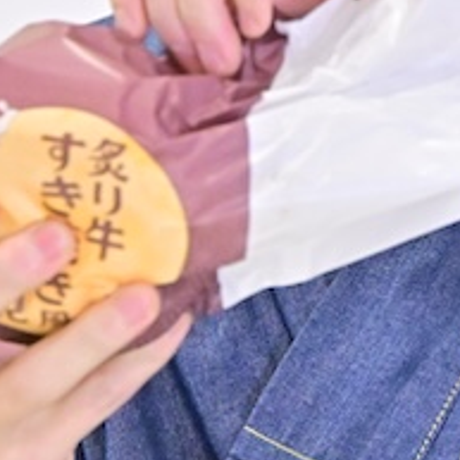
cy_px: -139
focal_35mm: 880
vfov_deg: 2.0
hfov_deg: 2.0
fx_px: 13230
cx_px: 417
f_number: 6.3
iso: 4000
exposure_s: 1/160
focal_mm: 200
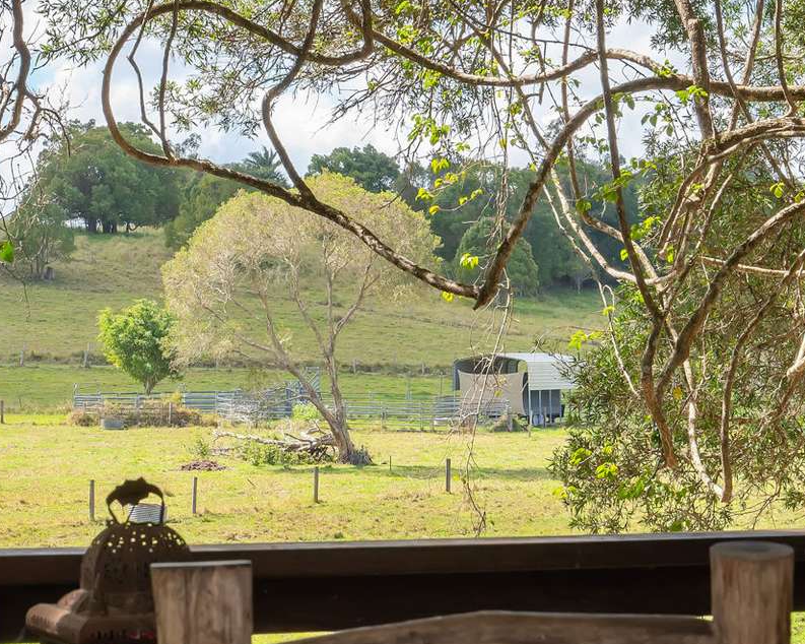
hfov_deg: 17.6
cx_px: 234
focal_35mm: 109
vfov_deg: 14.1
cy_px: 365
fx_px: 2596
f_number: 14
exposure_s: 1/125
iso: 400
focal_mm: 48
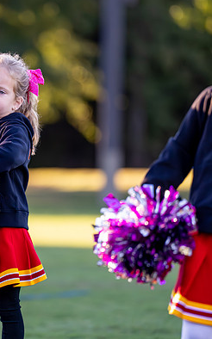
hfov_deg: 3.6
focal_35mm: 369
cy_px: 155
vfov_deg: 5.7
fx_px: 3414
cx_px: -7
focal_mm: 200
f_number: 2.8
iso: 1600
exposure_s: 1/3200
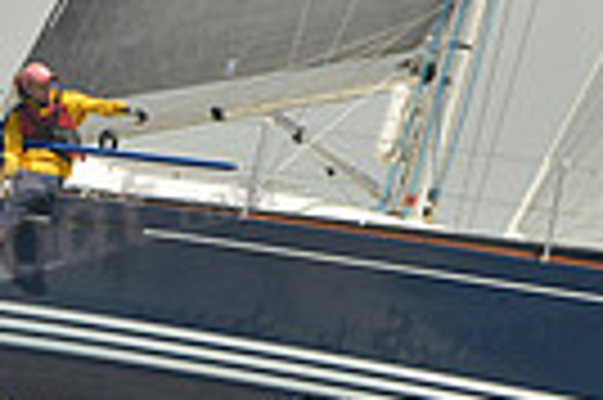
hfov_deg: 2.8
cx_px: 513
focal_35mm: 736
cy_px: -38
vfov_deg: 1.9
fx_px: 12313
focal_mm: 170
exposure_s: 1/1250
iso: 200
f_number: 7.1
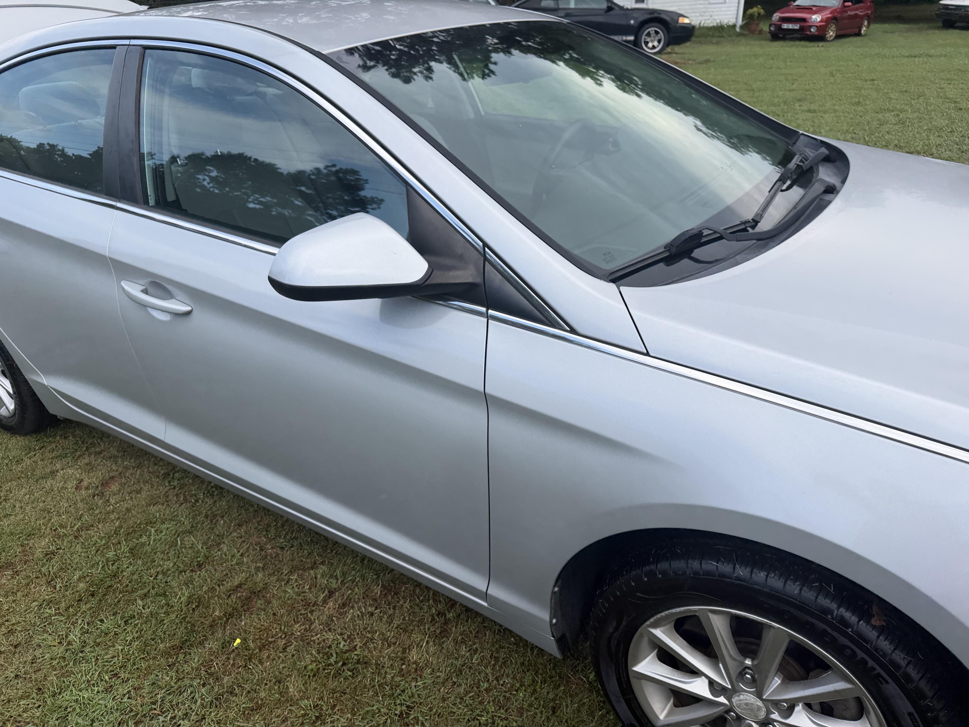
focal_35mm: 24
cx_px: 484
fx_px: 672
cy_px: 364
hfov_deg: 71.6
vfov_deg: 56.8
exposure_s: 1/1553
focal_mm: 6.76
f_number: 1.78
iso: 80
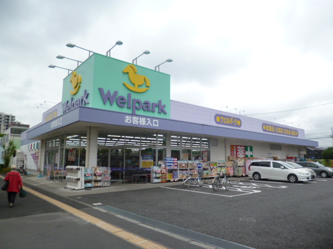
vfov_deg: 56.8
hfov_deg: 71.6
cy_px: 124
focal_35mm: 24
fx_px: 231
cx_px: 166
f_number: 2.5
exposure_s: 1/1300
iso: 100
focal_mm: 4.3
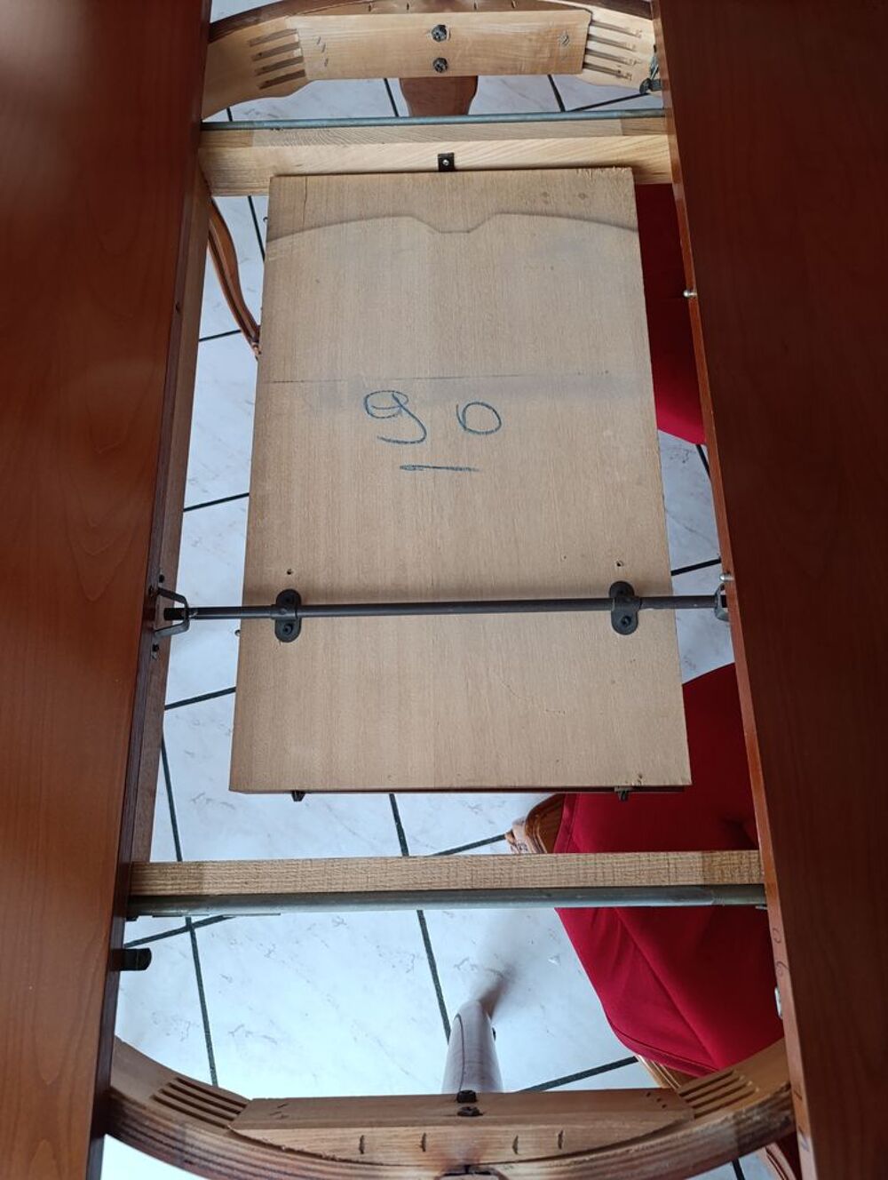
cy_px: 590
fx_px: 785
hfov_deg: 59.0
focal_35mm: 23
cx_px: 444
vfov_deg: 73.8
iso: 1250
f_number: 1.6
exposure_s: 1/33.3
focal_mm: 6.14
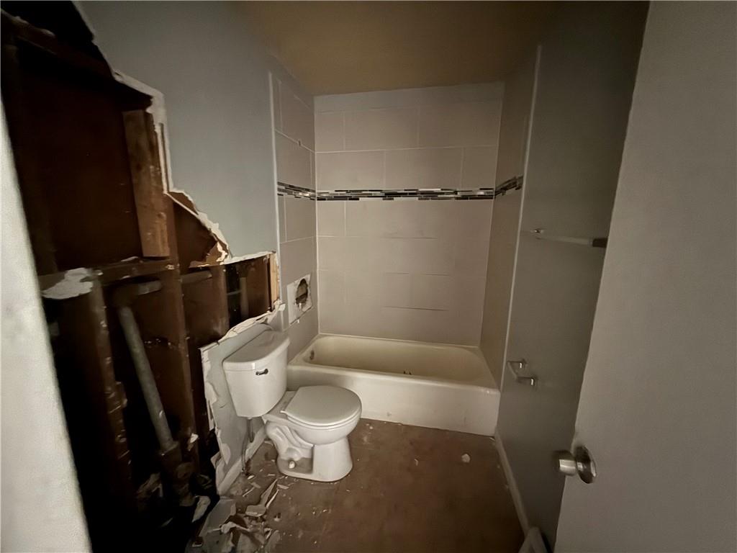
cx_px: 368
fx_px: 298
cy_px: 276
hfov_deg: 102.1
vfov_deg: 85.7
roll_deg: -1.2
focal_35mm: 14
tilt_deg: -10.4
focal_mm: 2.22
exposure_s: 1/10
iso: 1600
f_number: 2.2
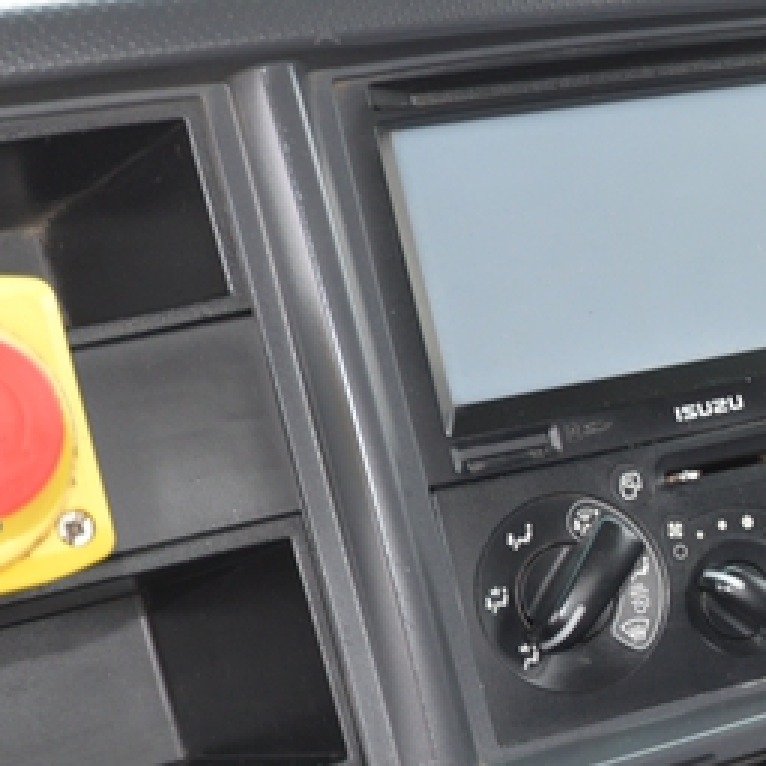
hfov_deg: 13.7
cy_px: 485
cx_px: 1308
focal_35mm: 116
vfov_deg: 15.0
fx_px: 2904
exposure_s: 1/60
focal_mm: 34
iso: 450
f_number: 4.5
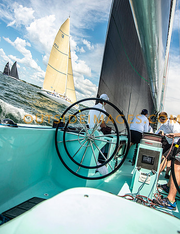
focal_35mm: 21
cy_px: 117
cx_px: 85
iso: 250
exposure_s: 1/1250
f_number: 5.6
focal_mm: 15
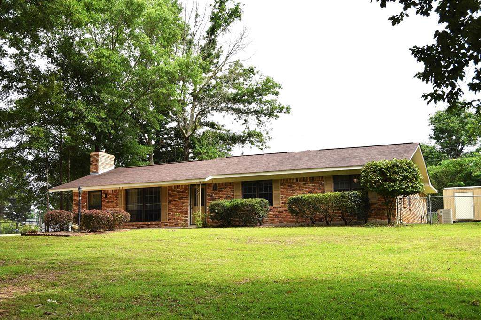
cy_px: 160
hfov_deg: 43.6
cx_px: 240
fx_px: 601
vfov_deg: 29.8
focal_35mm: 45
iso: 200
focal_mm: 30
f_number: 9
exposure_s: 1/320
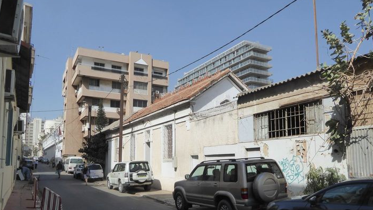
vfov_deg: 37.4
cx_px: 189
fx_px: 307
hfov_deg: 62.6
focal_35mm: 31
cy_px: 136
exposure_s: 1/640
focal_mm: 4.3
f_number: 5
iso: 160
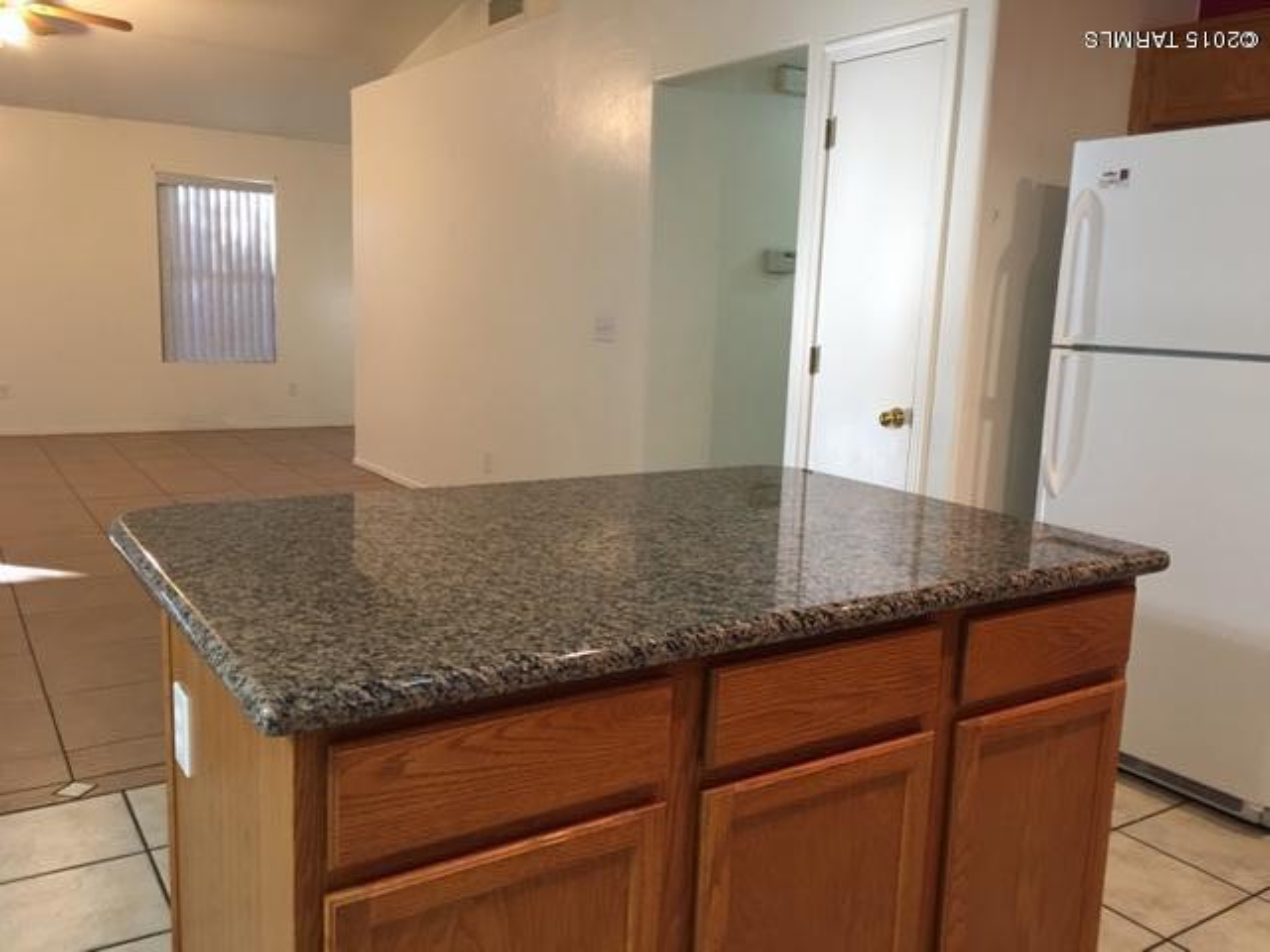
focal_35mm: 29
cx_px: 635
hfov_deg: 61.7
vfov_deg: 48.2
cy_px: 476
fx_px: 1064
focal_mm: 4.15
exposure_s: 1/15
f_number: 2.2
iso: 64
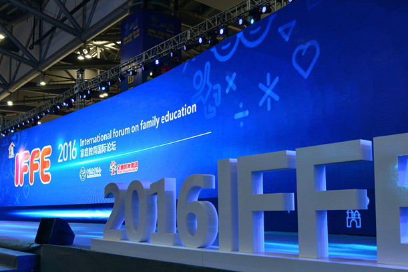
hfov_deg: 50.4
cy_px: 174
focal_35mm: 38
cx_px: 240
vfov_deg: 34.8
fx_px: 431
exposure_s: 1/50
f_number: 8
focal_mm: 29
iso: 1250
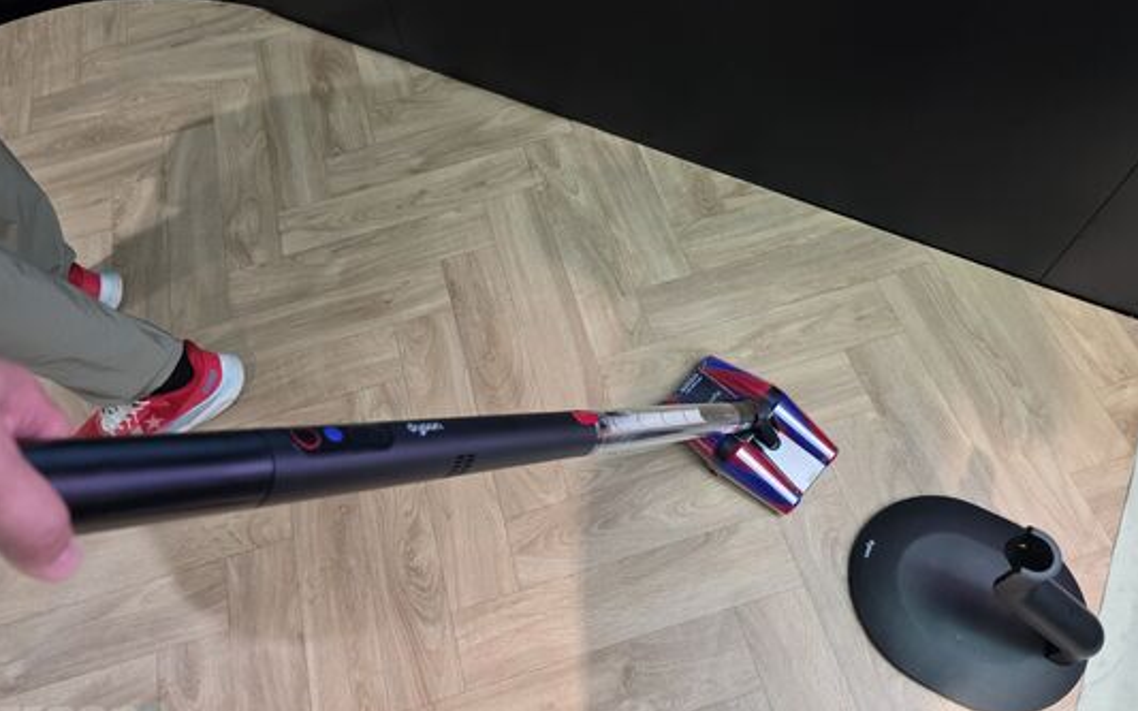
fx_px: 775
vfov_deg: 49.2
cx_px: 566
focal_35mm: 25
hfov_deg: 72.6
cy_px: 312
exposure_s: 1/97.9
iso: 1000
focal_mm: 6.3
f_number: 1.7
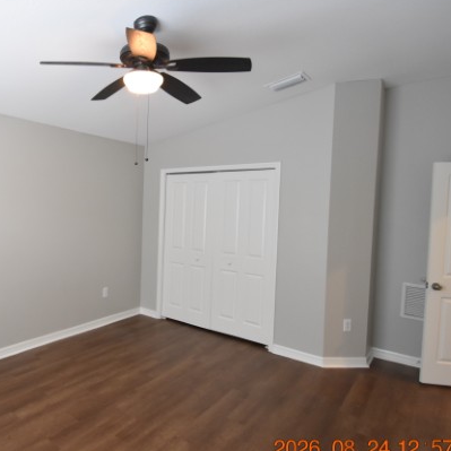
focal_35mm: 23
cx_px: 124
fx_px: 339
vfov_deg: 67.2
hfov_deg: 64.1
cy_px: 218
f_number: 3.5
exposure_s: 1/60
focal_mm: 10
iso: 1400
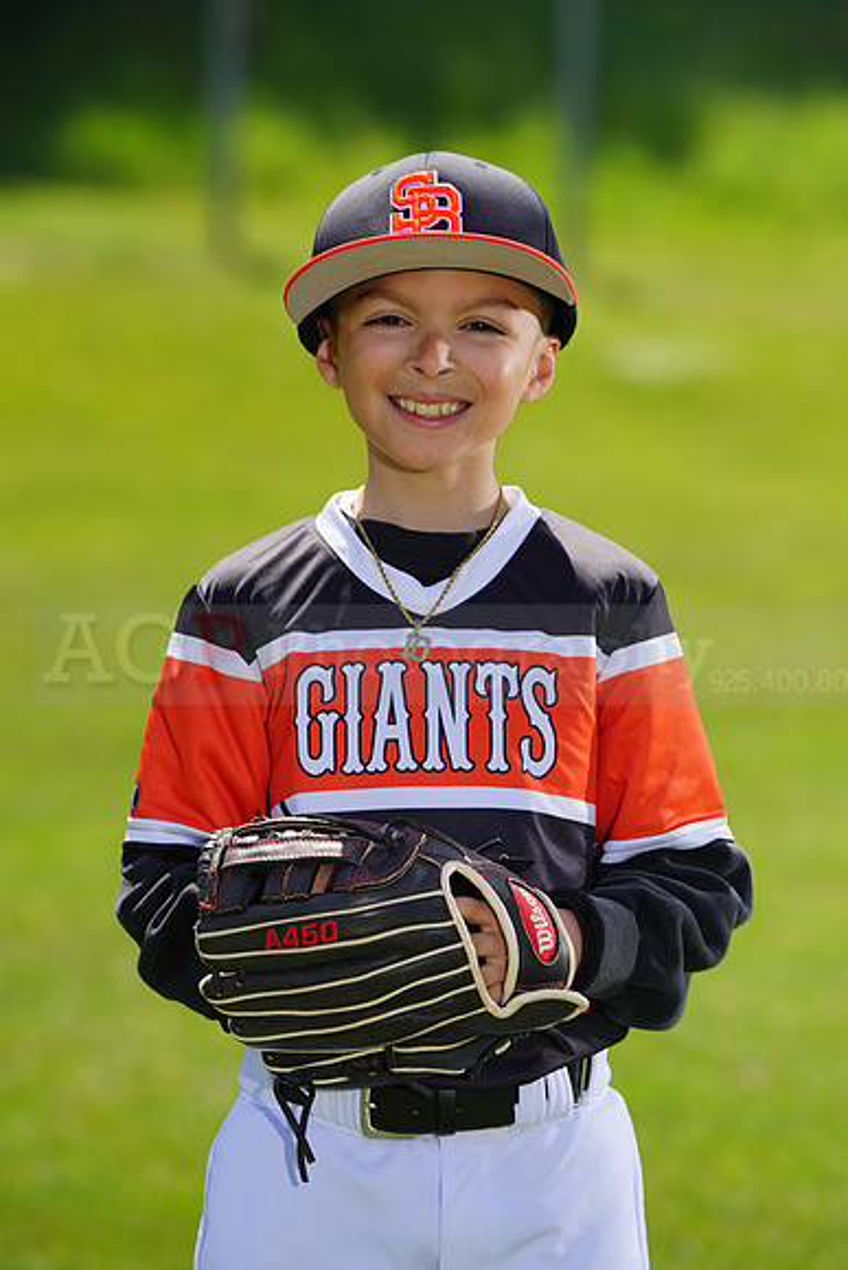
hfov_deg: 5.1
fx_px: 9569
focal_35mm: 271
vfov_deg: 7.6
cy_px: 635
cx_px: 424
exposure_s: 1/250
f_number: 8
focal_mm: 271
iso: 100
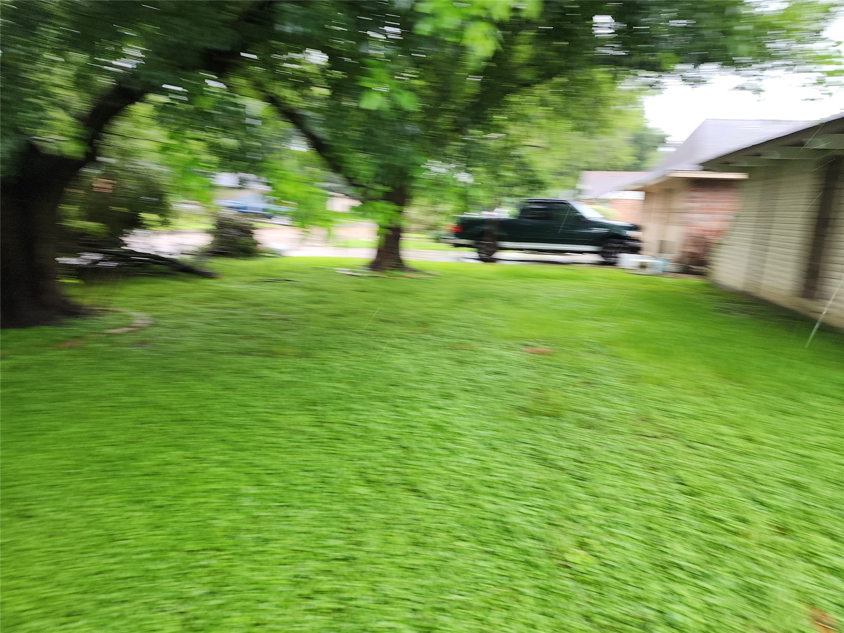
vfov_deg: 58.9
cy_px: 316
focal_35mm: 23
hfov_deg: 73.9
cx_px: 422
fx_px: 561
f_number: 1.8
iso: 32
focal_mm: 6.4
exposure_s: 1/60
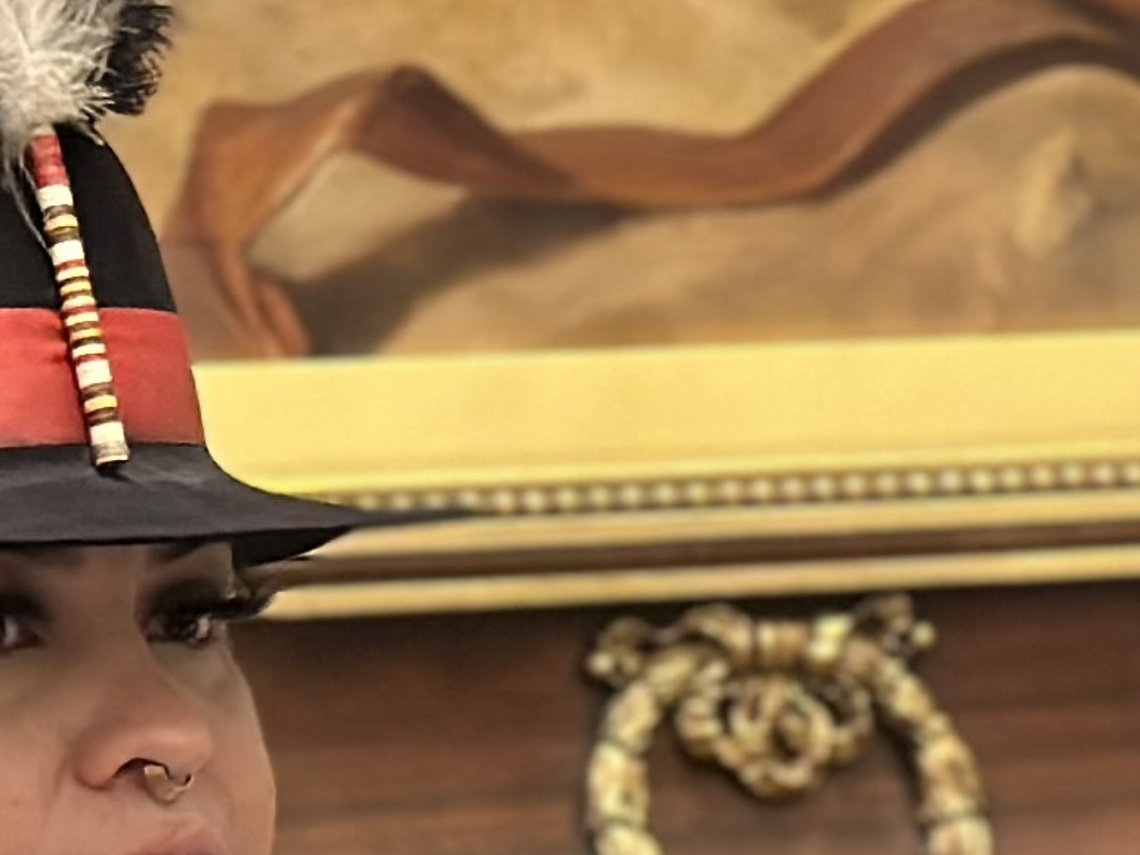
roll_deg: +1.5
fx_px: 8265
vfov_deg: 5.7
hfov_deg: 7.9
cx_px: 793
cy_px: 2069
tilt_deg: -13.3
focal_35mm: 251
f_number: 1.78
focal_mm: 6.86
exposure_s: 1/42
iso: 320
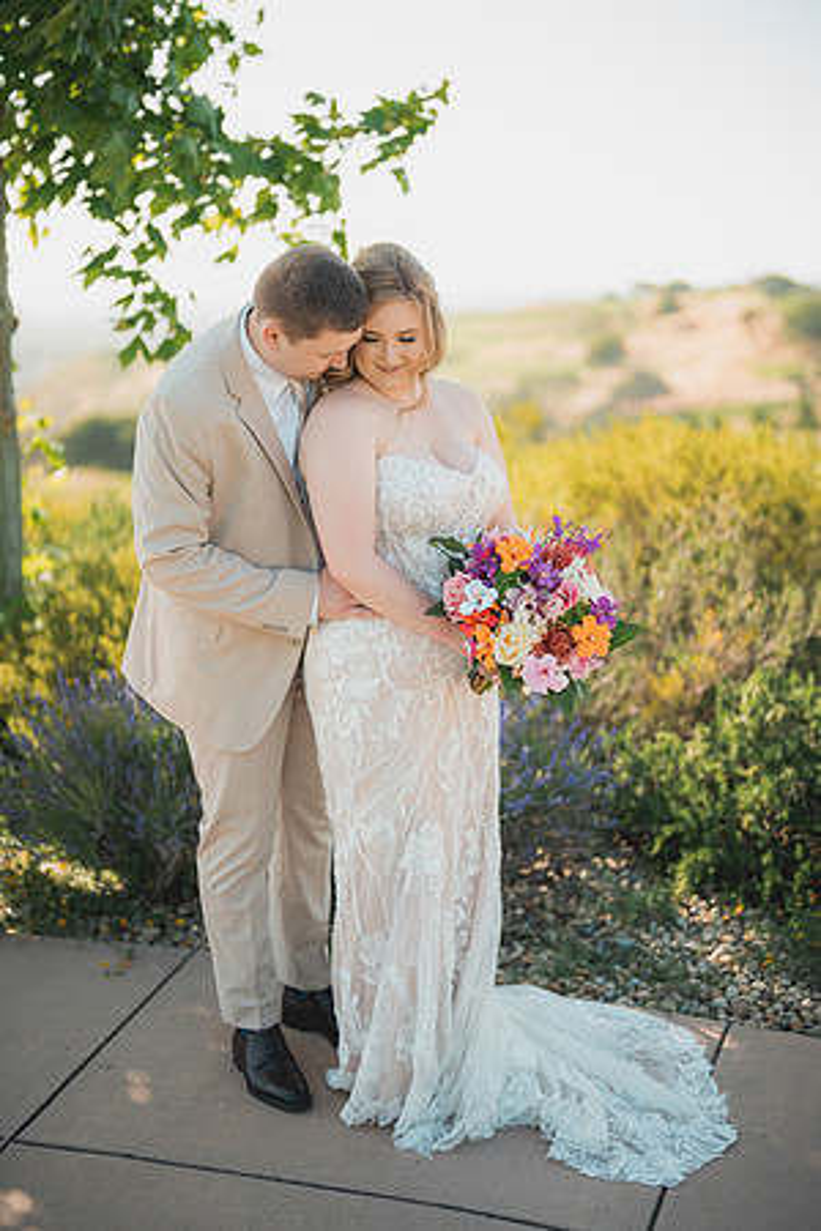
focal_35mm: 50
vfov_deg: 39.6
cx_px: 410
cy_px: 616
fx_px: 1710
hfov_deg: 27.0
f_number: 1.2
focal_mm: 50
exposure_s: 1/1250
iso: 50
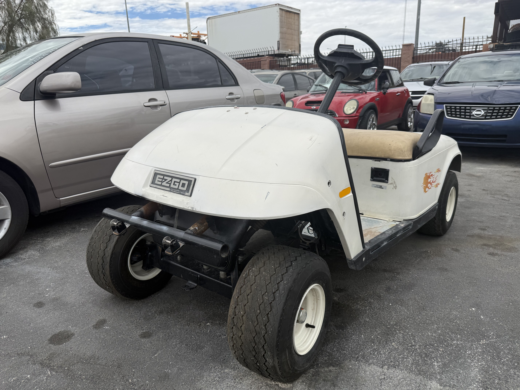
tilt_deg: -15.2
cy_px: 195
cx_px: 260
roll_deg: +2.0
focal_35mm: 24
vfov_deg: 56.8
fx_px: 361
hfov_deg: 71.6
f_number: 1.78
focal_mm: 6.76
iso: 80
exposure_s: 1/5319
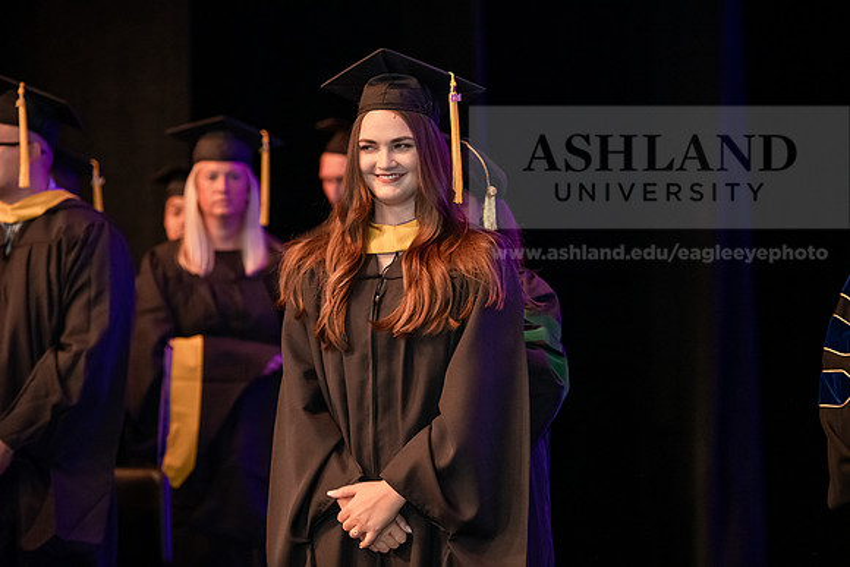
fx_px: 2834
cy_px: 284
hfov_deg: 17.1
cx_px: 425
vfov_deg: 11.4
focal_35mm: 120
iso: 3200
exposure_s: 1/200
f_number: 3.2
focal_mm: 120
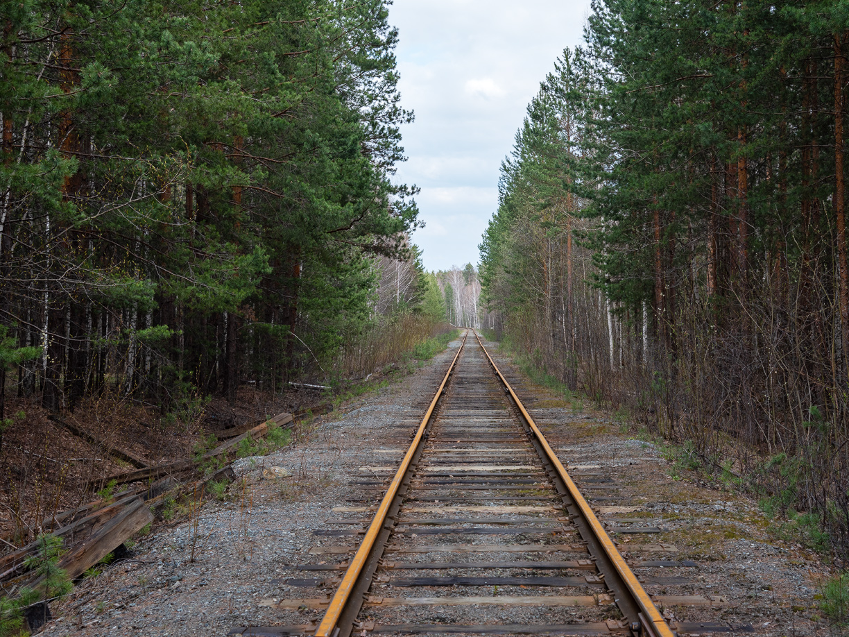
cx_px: 481
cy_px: 319
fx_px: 1349
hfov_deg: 34.9
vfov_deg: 26.6
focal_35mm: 55
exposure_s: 1/200
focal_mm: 50
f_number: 6.3
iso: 200
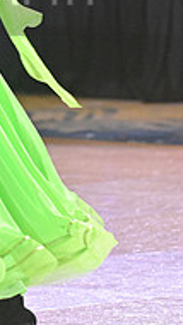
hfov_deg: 1.9
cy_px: -21
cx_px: -107
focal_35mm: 639
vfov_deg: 3.4
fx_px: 5507
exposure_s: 1/400
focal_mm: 200
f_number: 5
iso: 4000
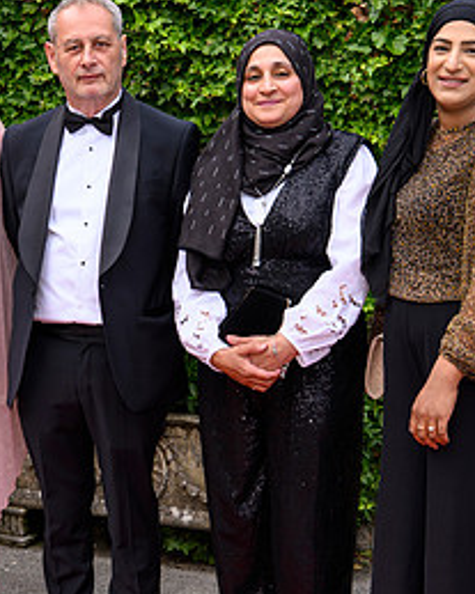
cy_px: 349
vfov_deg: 23.3
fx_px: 1442
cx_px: 117
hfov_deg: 18.6
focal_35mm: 82
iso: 140
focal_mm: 34.5
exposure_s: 1/125
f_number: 6.3
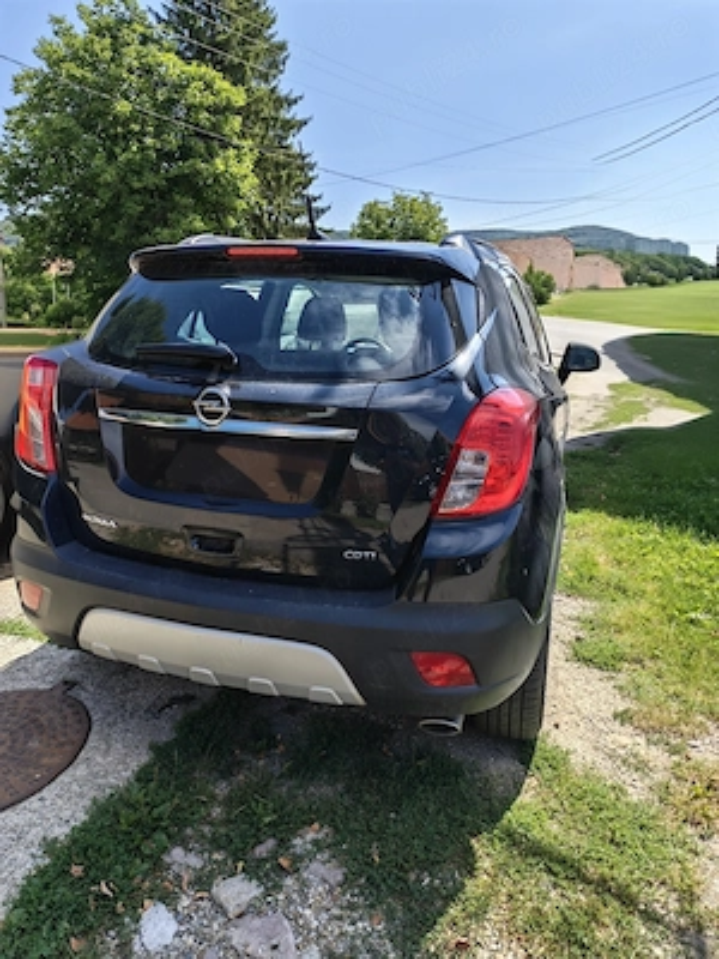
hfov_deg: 56.8
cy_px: 480
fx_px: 665
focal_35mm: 24
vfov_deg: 71.6
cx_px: 360
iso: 50
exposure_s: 1/850
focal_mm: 6.12
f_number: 1.9
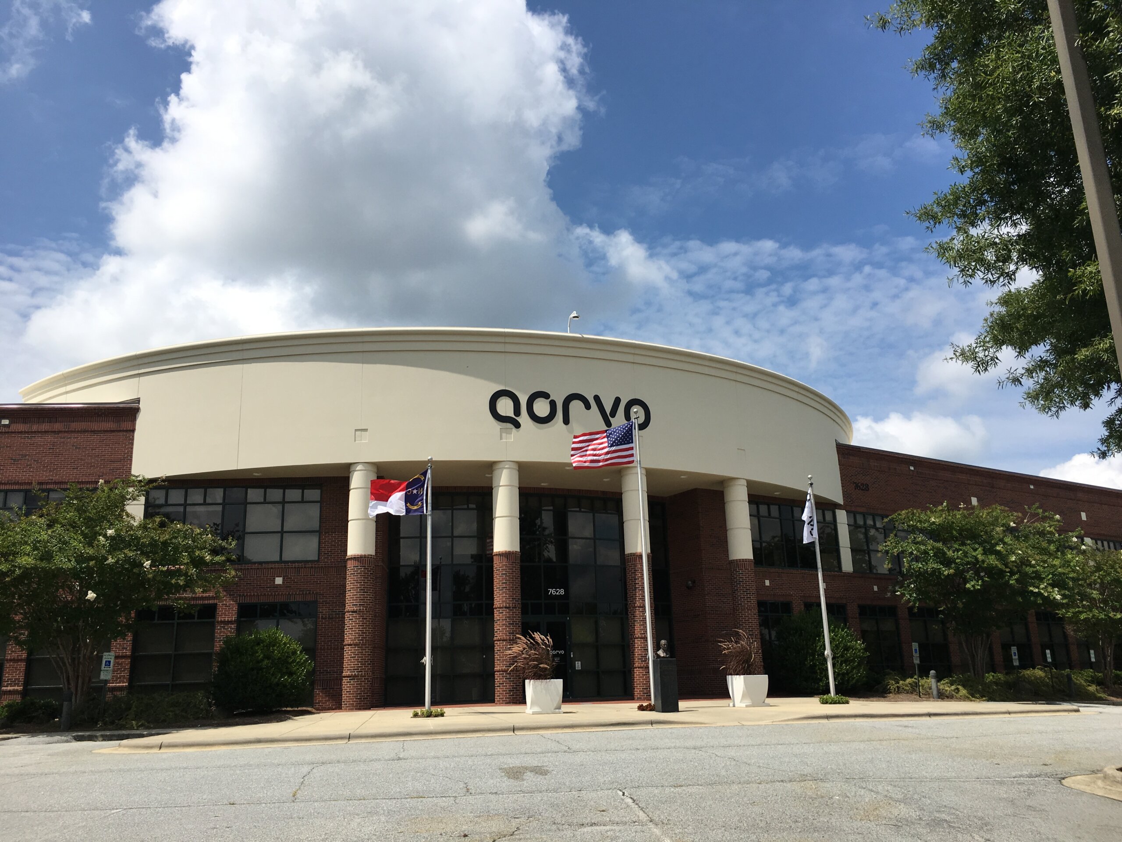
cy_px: 421
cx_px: 561
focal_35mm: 29
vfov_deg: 48.2
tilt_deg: +15.7
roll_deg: -0.9
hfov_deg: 61.7
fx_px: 940
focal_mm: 4.15
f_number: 2.2
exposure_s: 1/2747
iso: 25
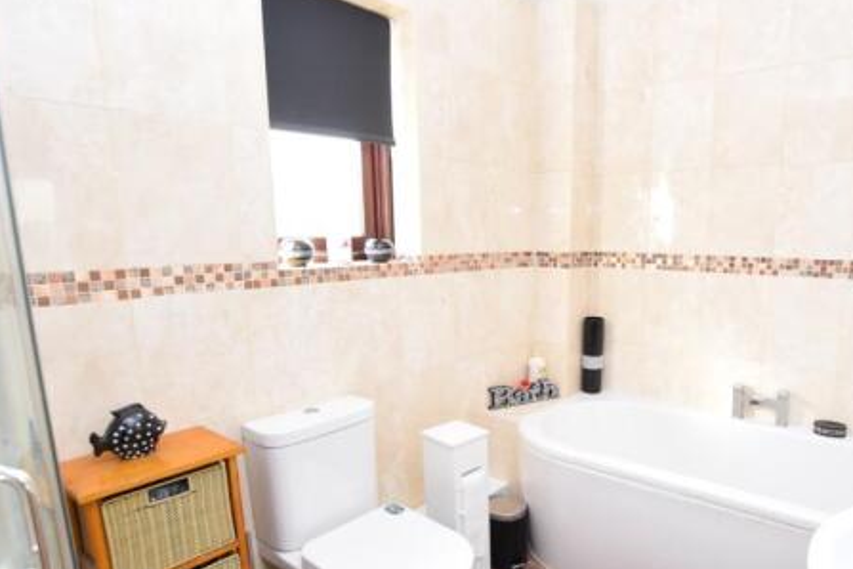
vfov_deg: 56.7
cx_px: 545
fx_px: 521
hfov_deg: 76.9
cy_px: 345
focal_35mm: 22
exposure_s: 1/80
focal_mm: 10
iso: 800
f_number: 4.5
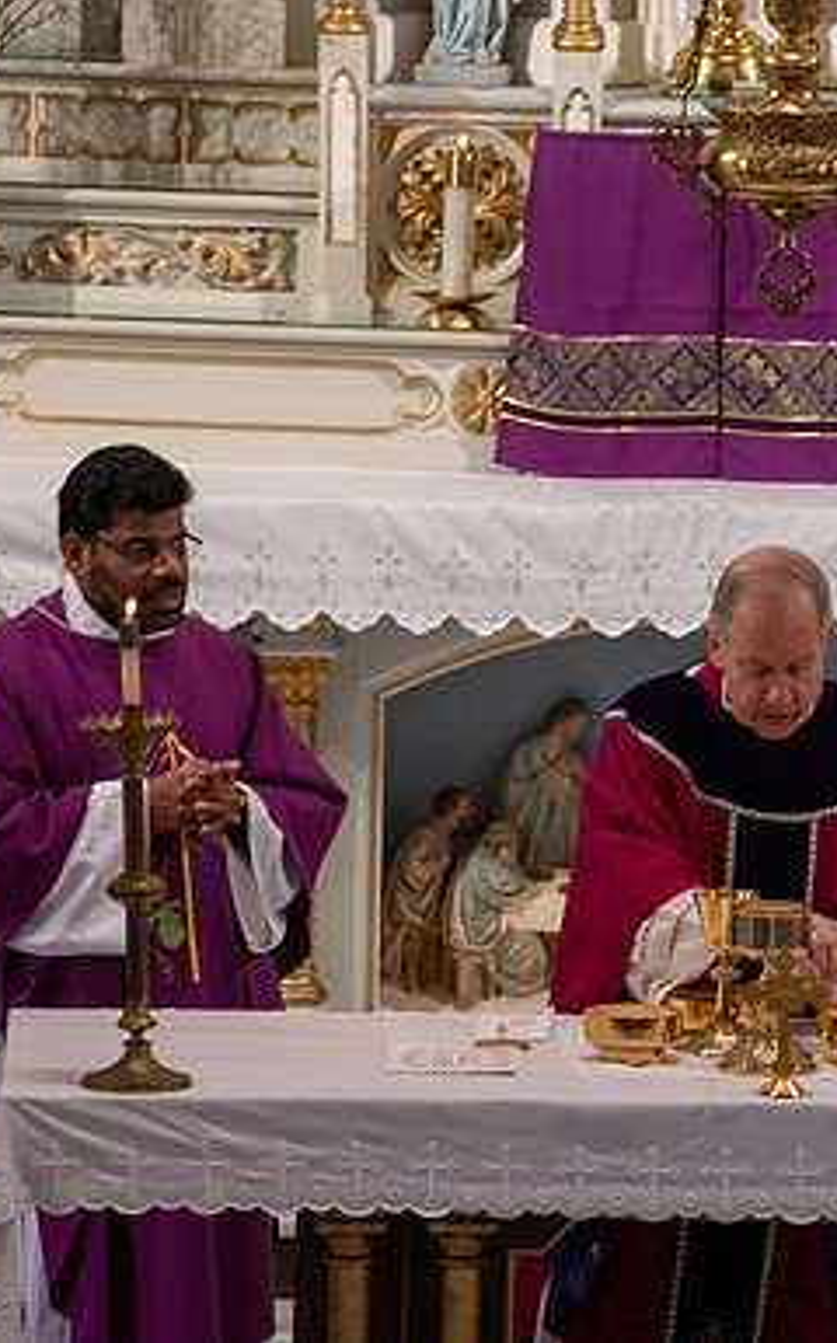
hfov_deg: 2.8
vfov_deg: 4.6
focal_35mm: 461
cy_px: 672
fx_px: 16857
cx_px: 739
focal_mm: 300
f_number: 9
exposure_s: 1/100
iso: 4000
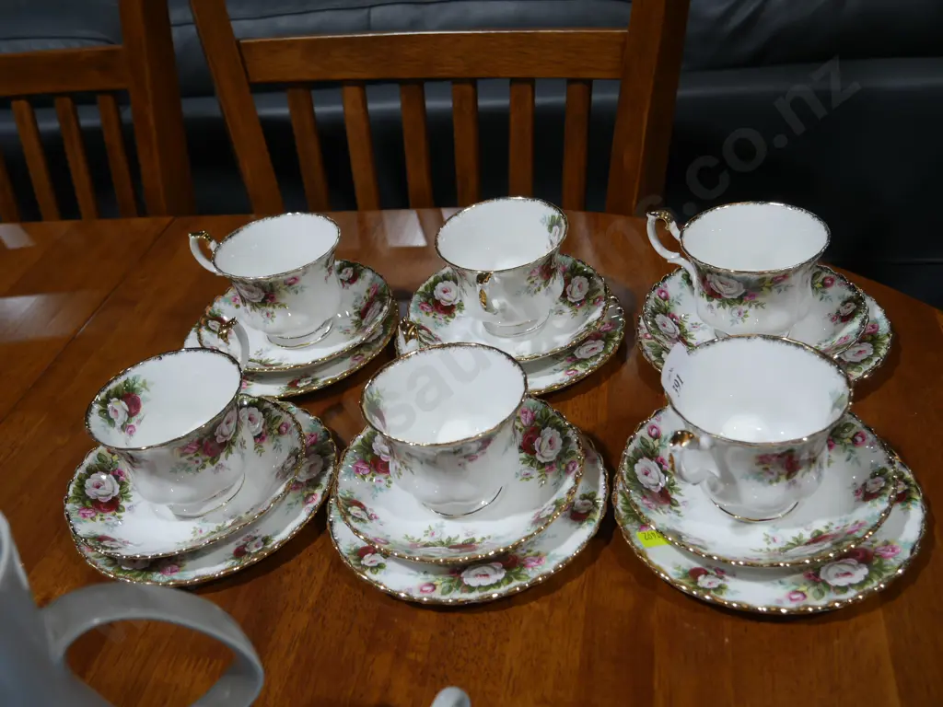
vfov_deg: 39.7
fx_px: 981
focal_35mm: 36
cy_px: 354
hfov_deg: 51.4
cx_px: 472
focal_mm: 18
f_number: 4
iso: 200
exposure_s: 1/80
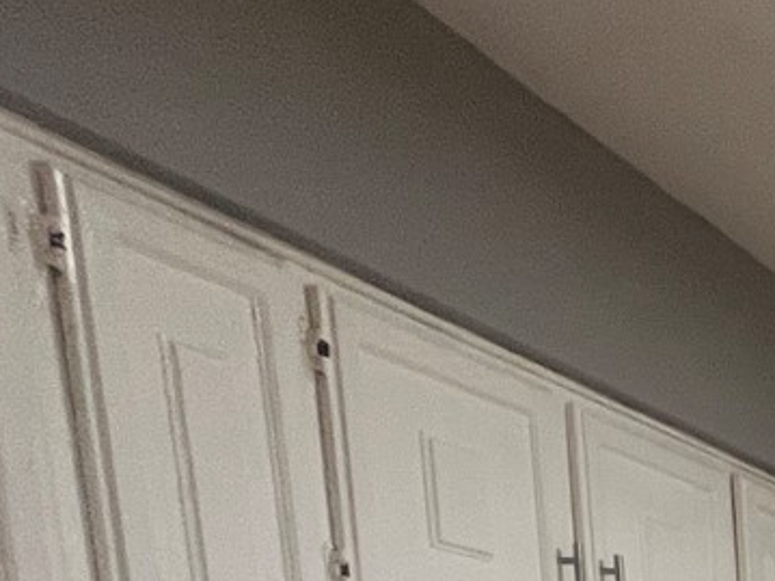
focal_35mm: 58
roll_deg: -2.1
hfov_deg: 17.8
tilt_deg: -10.3
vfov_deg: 18.6
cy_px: 1086
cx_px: 1651
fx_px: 1298
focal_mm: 1.57
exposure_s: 1/60
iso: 160
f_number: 1.8
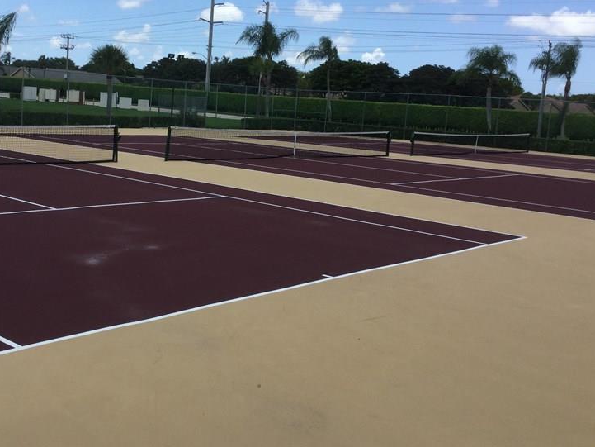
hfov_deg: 42.5
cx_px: 208
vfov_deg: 32.7
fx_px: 756
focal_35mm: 44
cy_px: 171
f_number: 2.4
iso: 25
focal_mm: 3.3
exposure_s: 1/1148
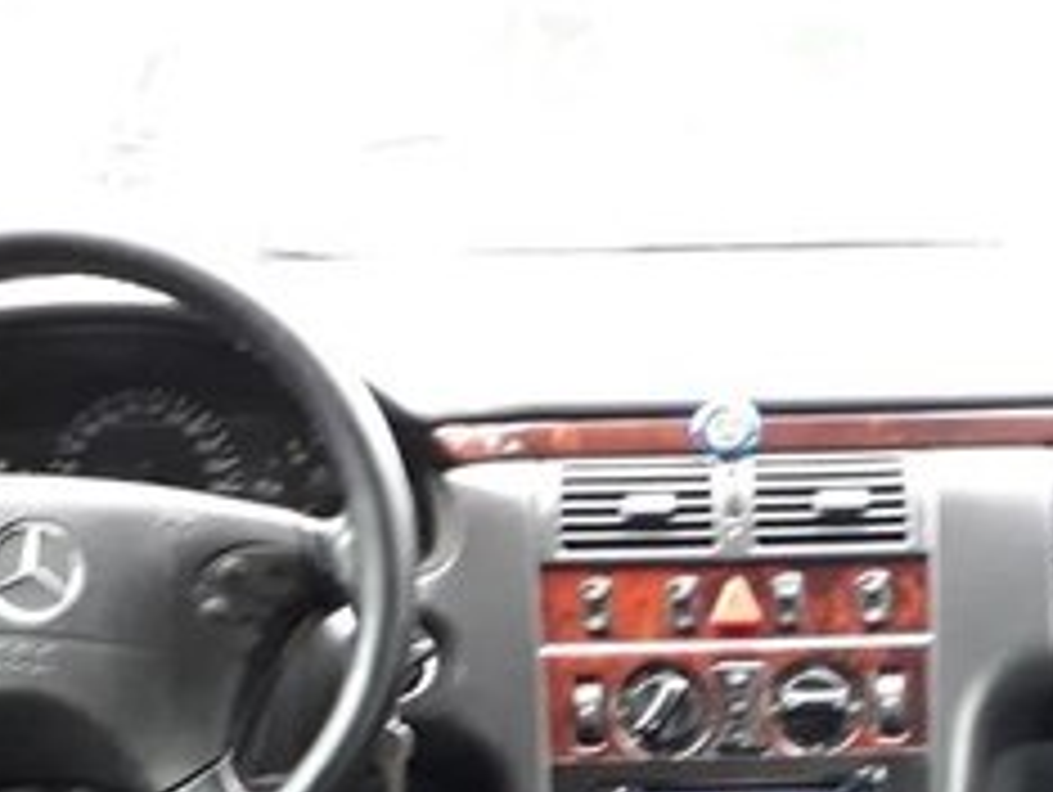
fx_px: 2314
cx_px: 765
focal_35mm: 76
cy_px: 925
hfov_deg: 25.4
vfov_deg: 18.5
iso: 200
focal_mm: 3.6
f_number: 1.9
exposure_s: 1/25
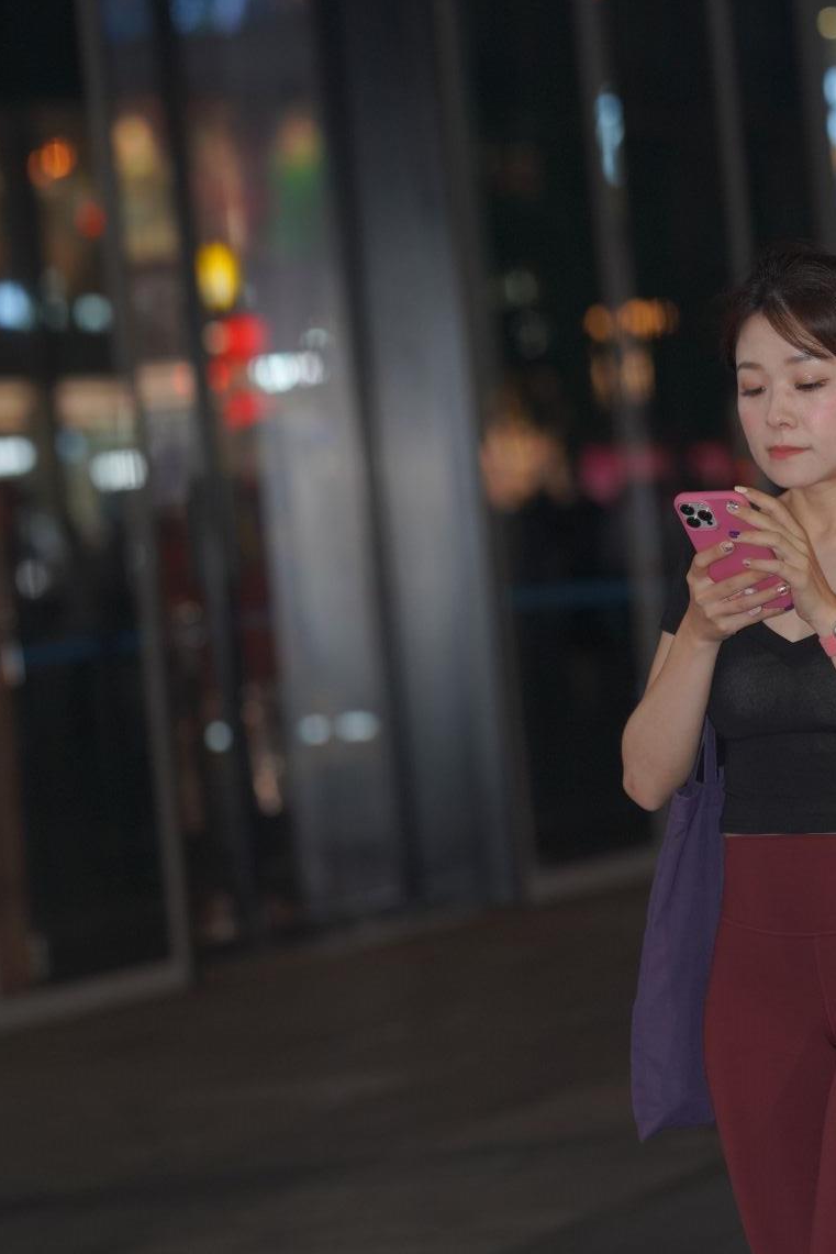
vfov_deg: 7.3
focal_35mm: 281
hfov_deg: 4.9
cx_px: 742
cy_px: 792
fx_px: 9784
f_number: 3.5
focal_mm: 135
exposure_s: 1/200
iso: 800
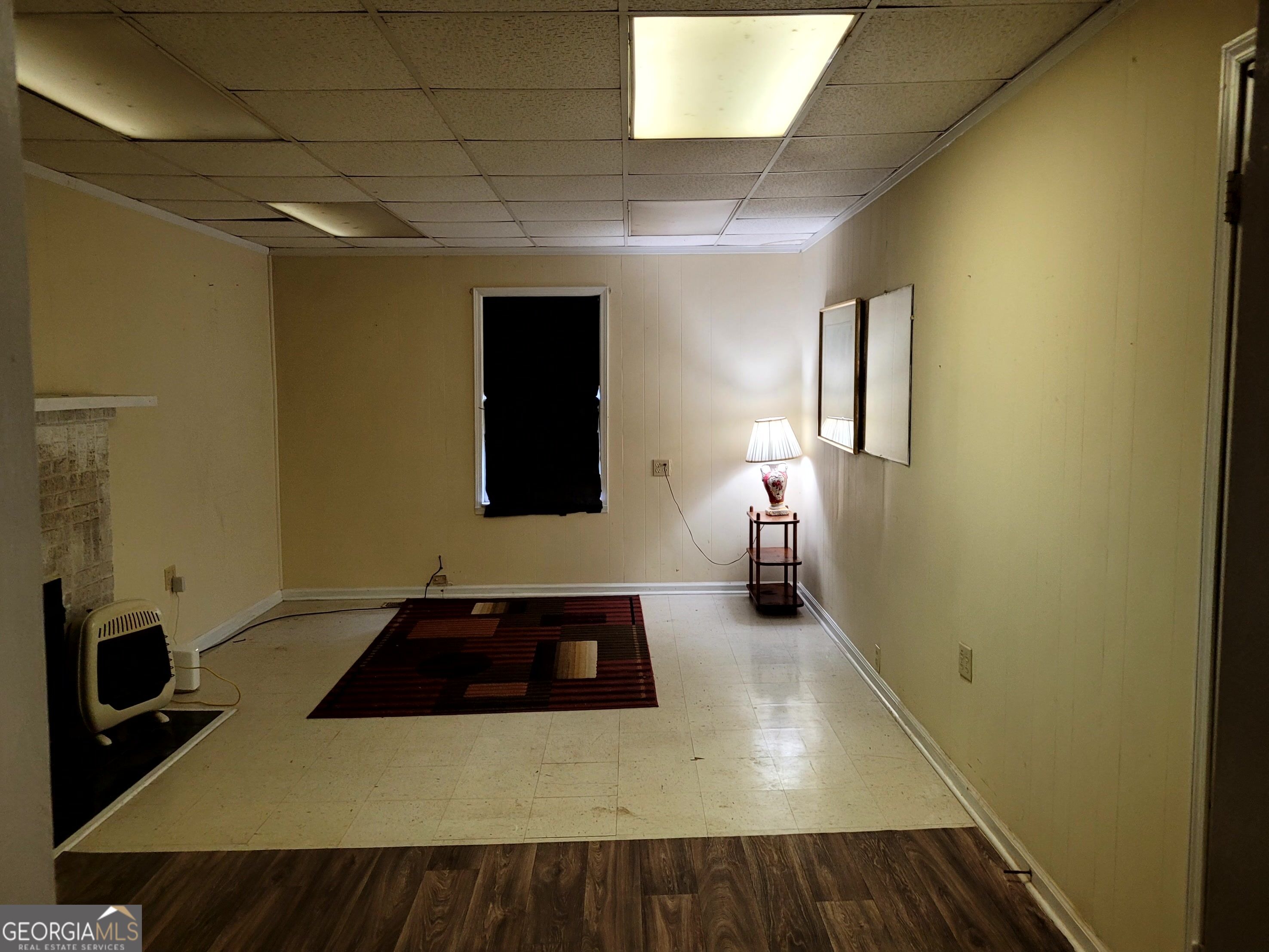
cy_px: 476
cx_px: 634
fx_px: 953
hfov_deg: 67.3
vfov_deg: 53.1
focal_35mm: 26
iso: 250
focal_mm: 5.4
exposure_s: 1/40
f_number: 1.8
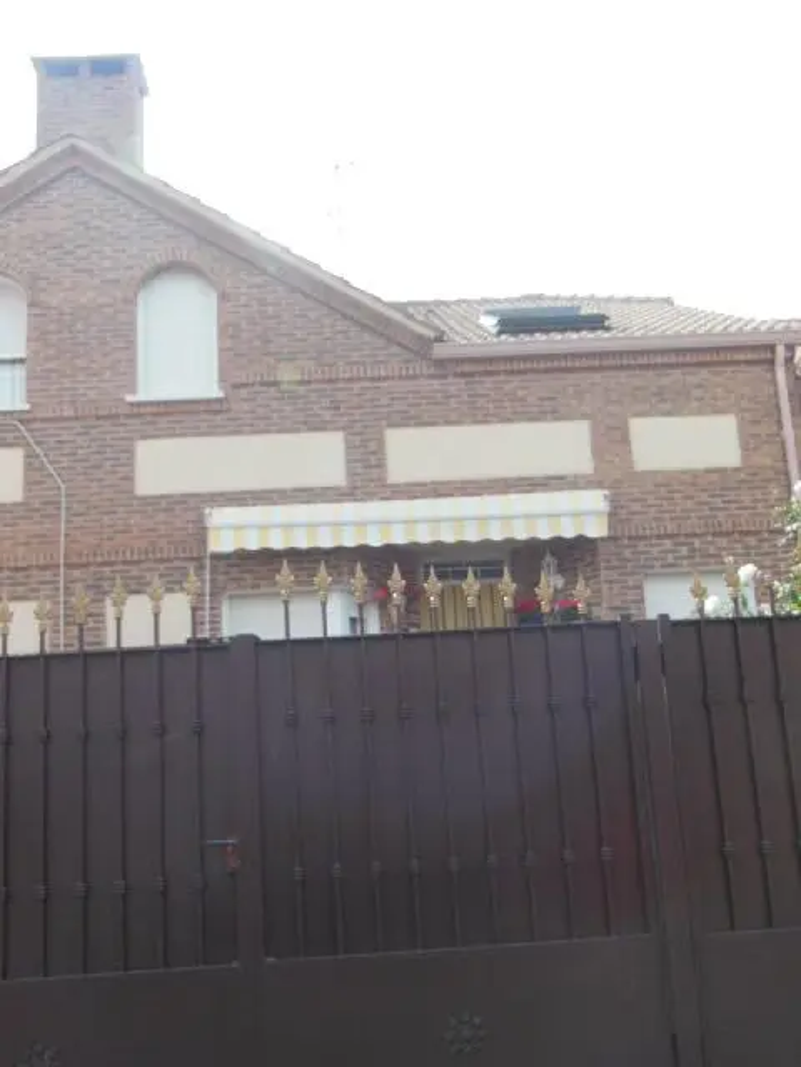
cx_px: 400
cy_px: 534
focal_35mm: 39
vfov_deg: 47.9
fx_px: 1203
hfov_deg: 36.8
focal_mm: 6.9
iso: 125
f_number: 4.1
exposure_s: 1/400
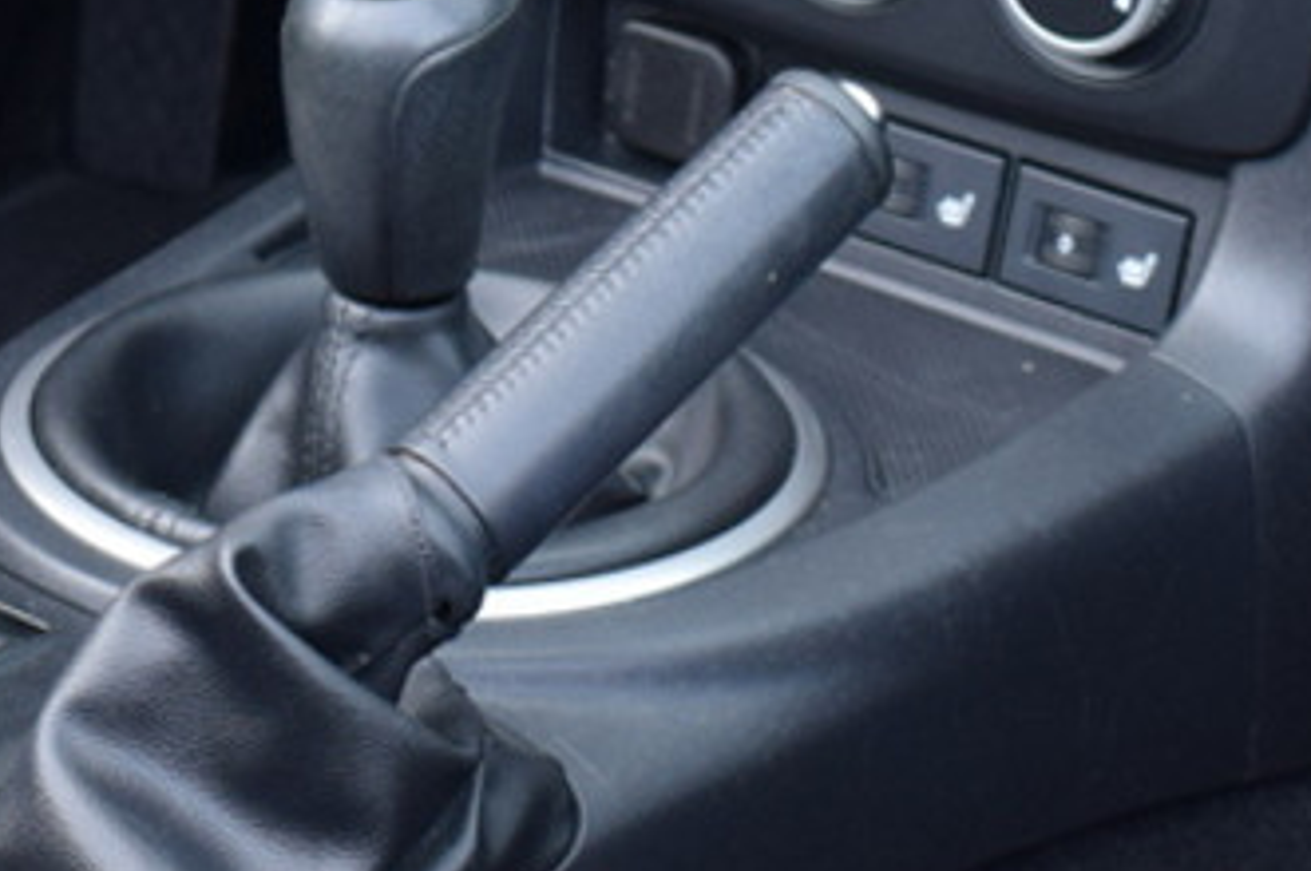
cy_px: -307
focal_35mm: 127
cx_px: 214
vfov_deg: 10.5
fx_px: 4620
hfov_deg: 16.0
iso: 400
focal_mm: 20
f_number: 4
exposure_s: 1/60
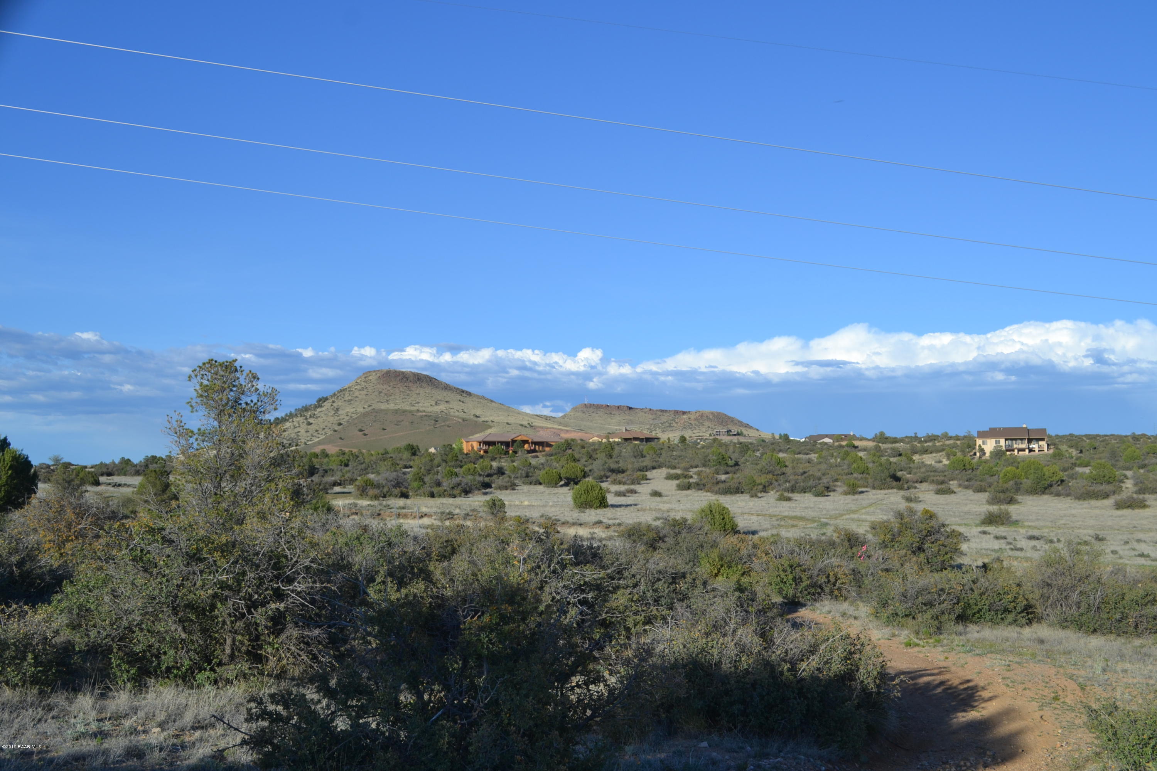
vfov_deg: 34.2
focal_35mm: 39
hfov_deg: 49.6
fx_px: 1253
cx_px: 578
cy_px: 386
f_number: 7.1
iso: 100
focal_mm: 26
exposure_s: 1/200
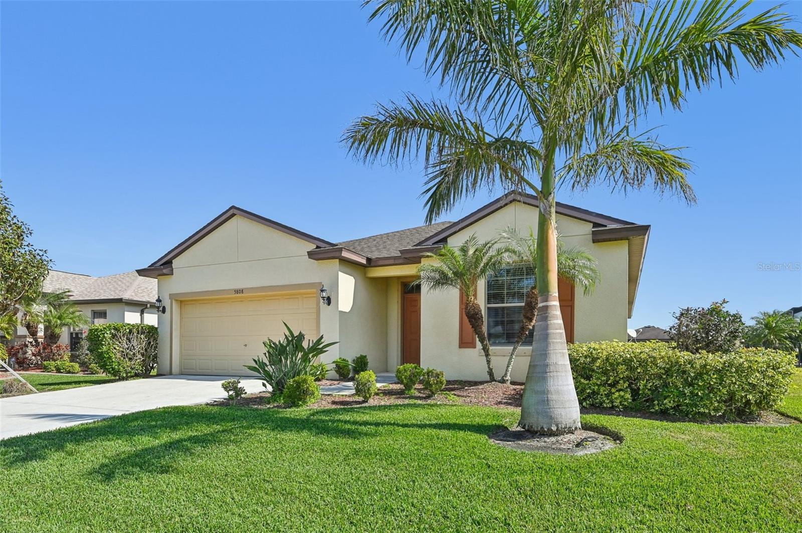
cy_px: 266
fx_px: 423
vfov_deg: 64.4
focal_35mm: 19
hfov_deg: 87.0
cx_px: 401
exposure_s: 1/1000
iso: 400
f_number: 8
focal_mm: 19
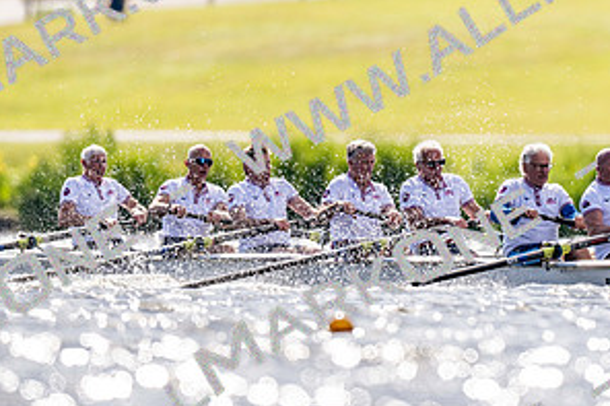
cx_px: 480
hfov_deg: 1.8
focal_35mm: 1175
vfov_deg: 1.2
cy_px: 181
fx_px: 19898
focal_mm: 600
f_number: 4
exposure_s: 1/2500
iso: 160
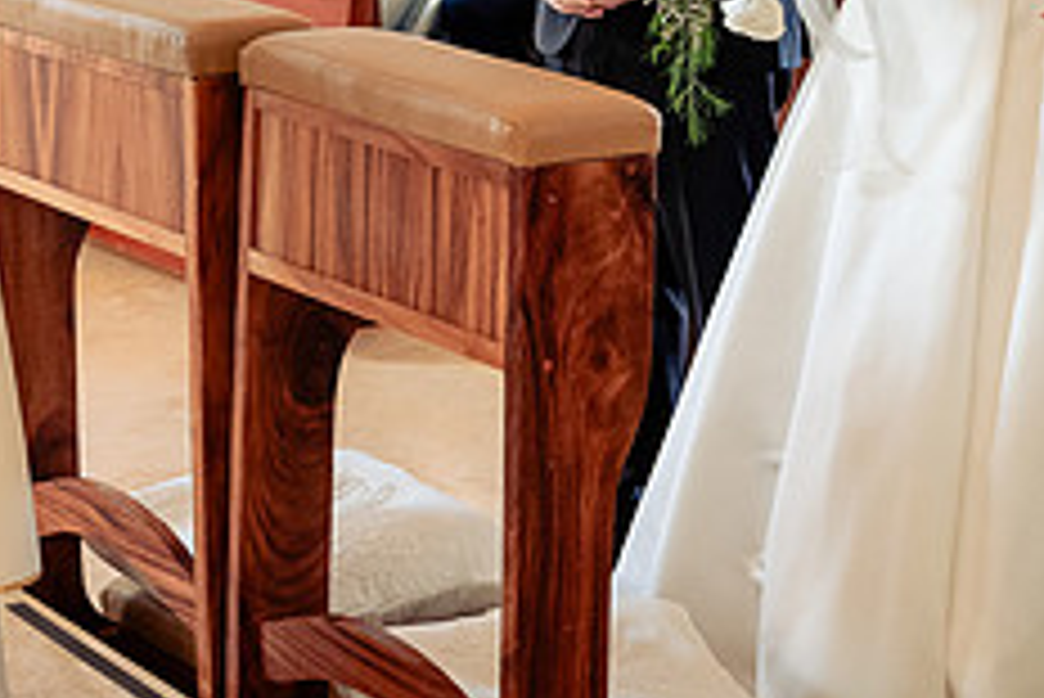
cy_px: -142
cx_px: 428
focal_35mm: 91
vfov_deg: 14.6
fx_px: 2641
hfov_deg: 22.3
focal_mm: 35
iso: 2000
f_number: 4.5
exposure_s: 1/125
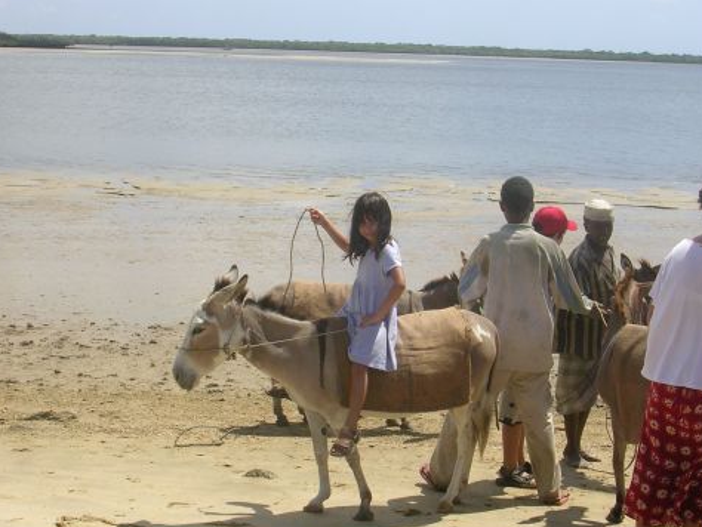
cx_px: 381
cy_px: 271
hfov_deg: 30.7
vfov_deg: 23.3
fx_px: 1278
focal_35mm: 63
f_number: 6.6
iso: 50
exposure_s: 1/277
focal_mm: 8.5
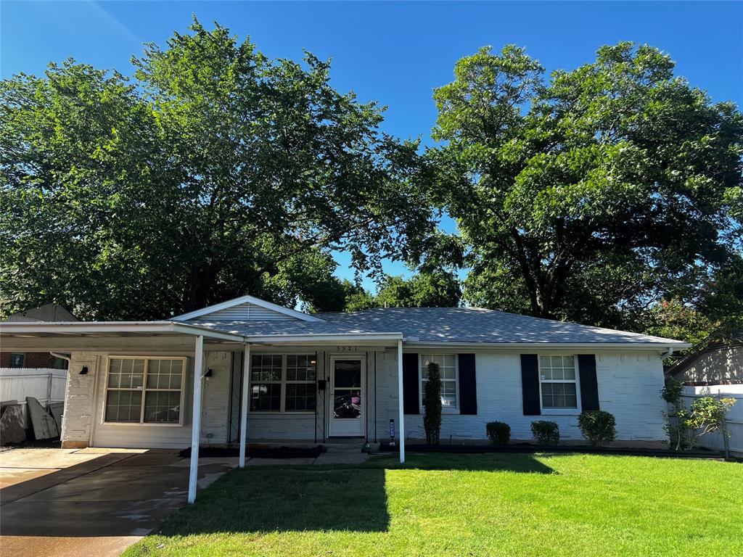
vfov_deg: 53.1
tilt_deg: +11.4
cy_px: 278
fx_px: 558
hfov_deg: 67.3
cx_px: 372
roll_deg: +0.3
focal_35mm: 26
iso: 50
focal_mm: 5.7
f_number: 1.5
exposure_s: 1/1038
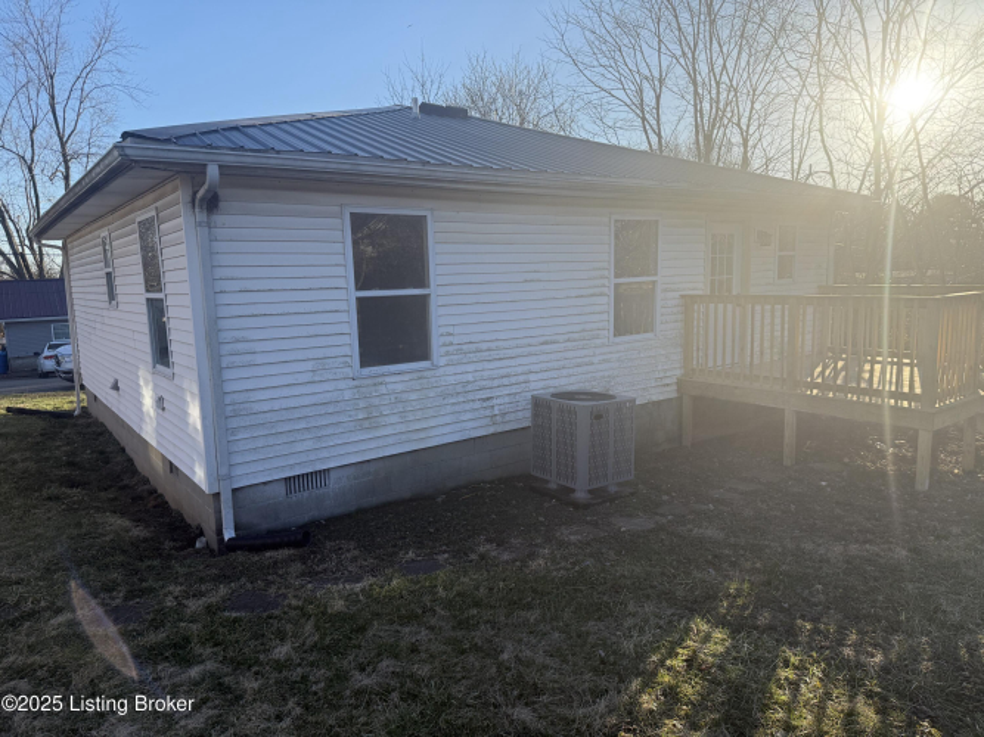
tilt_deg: -7.3
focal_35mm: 24
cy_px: 368
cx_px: 492
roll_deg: +2.2
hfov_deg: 71.6
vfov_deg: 56.8
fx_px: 682
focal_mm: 6.76
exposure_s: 1/3145
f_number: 1.78
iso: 100
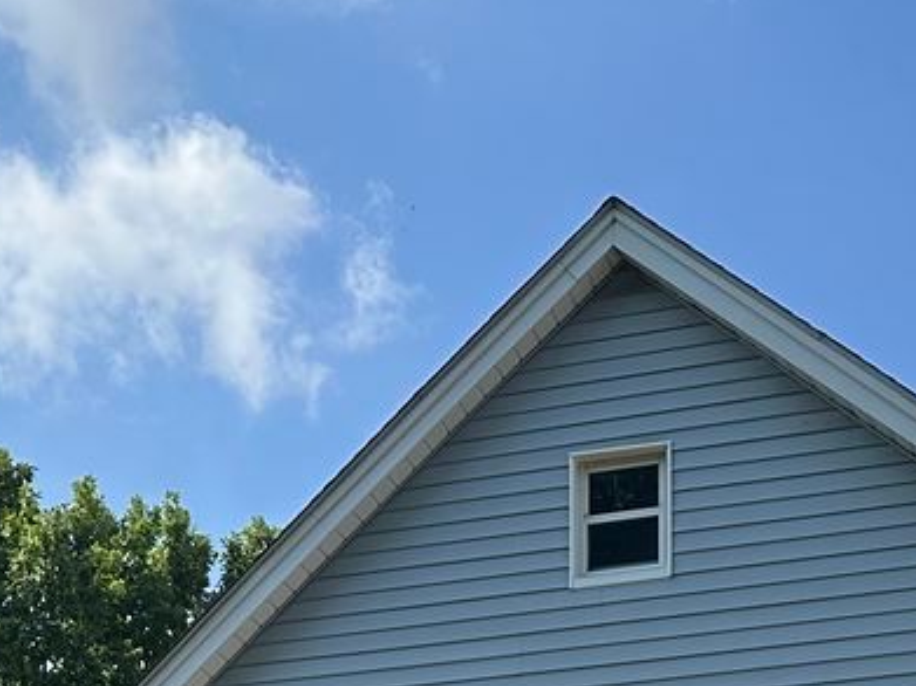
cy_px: 1305
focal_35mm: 92
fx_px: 2434
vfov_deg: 13.9
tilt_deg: +1.7
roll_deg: +0.8
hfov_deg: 21.3
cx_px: 372
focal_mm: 6.86
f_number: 1.78
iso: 80
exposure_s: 1/2660
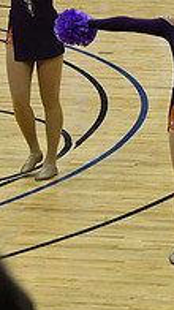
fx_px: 2679
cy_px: 28
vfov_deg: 6.6
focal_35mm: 326
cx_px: 433
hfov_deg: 3.7
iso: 4000
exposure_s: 1/500
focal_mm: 70
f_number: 4
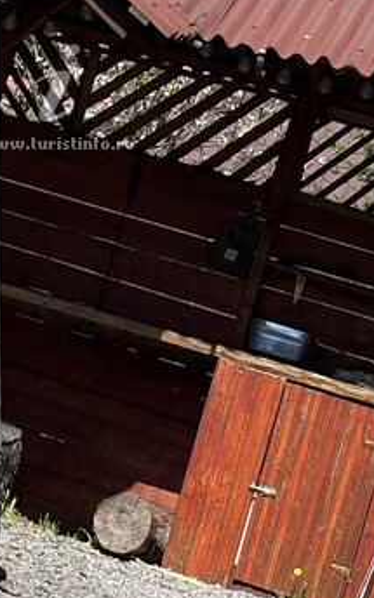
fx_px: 2675
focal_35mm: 164
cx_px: 57
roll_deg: -15.9
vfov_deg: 12.7
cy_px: 96
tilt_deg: -0.2
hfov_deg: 8.0
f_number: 1.6
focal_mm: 5.96
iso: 40
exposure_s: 1/2075
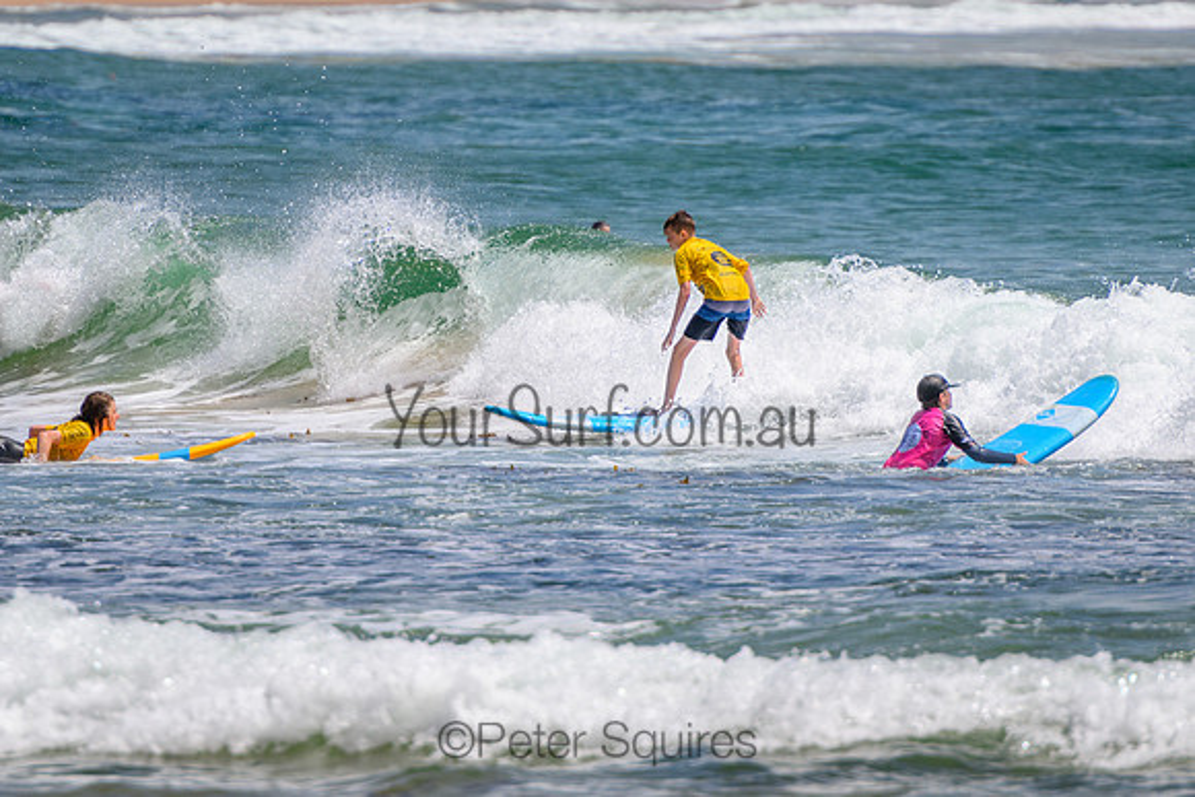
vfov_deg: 2.5
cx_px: 556
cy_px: 318
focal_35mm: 550
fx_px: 18256
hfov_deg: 3.7
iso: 180
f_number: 5.6
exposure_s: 1/2000
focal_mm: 400
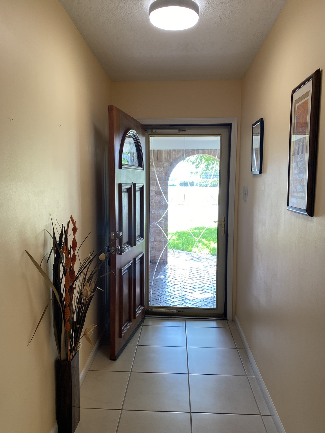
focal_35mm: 27
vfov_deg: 65.3
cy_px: 223
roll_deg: -0.4
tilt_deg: -6.8
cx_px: 157
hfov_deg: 51.3
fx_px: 338
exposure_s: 1/120
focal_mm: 4.25
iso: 80
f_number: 1.8
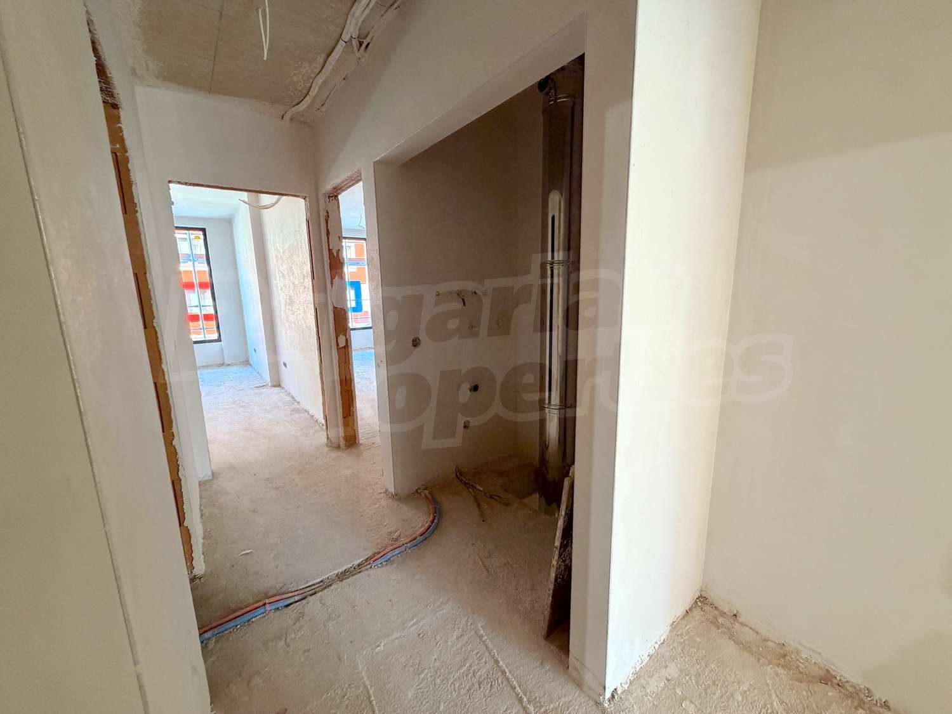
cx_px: 476
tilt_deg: -10.1
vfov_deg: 85.7
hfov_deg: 102.1
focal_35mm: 14
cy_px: 357
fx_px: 385
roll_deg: +1.5
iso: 250
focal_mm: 2.22
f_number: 2.2
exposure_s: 1/50
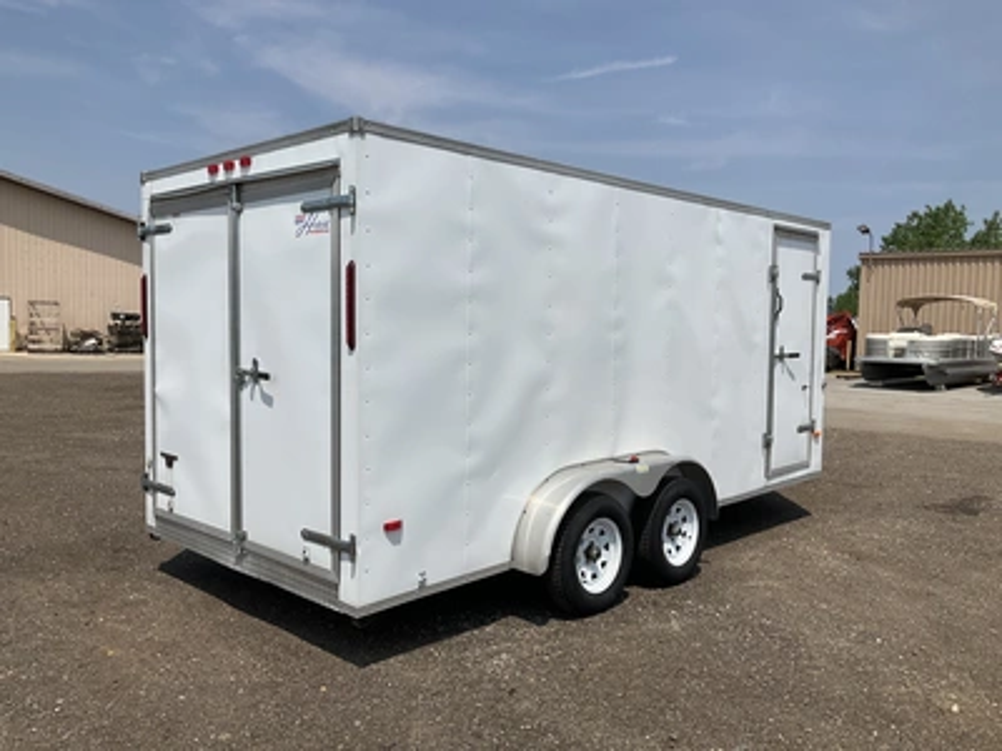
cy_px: 376
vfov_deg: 48.2
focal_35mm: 29
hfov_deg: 61.7
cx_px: 501
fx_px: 839
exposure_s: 1/4065
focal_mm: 3
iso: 25
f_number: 1.8
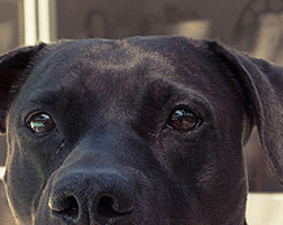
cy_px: 226
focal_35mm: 103
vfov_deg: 14.7
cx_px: 138
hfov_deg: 18.7
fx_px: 862
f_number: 9
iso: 200
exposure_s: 1/320
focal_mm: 26
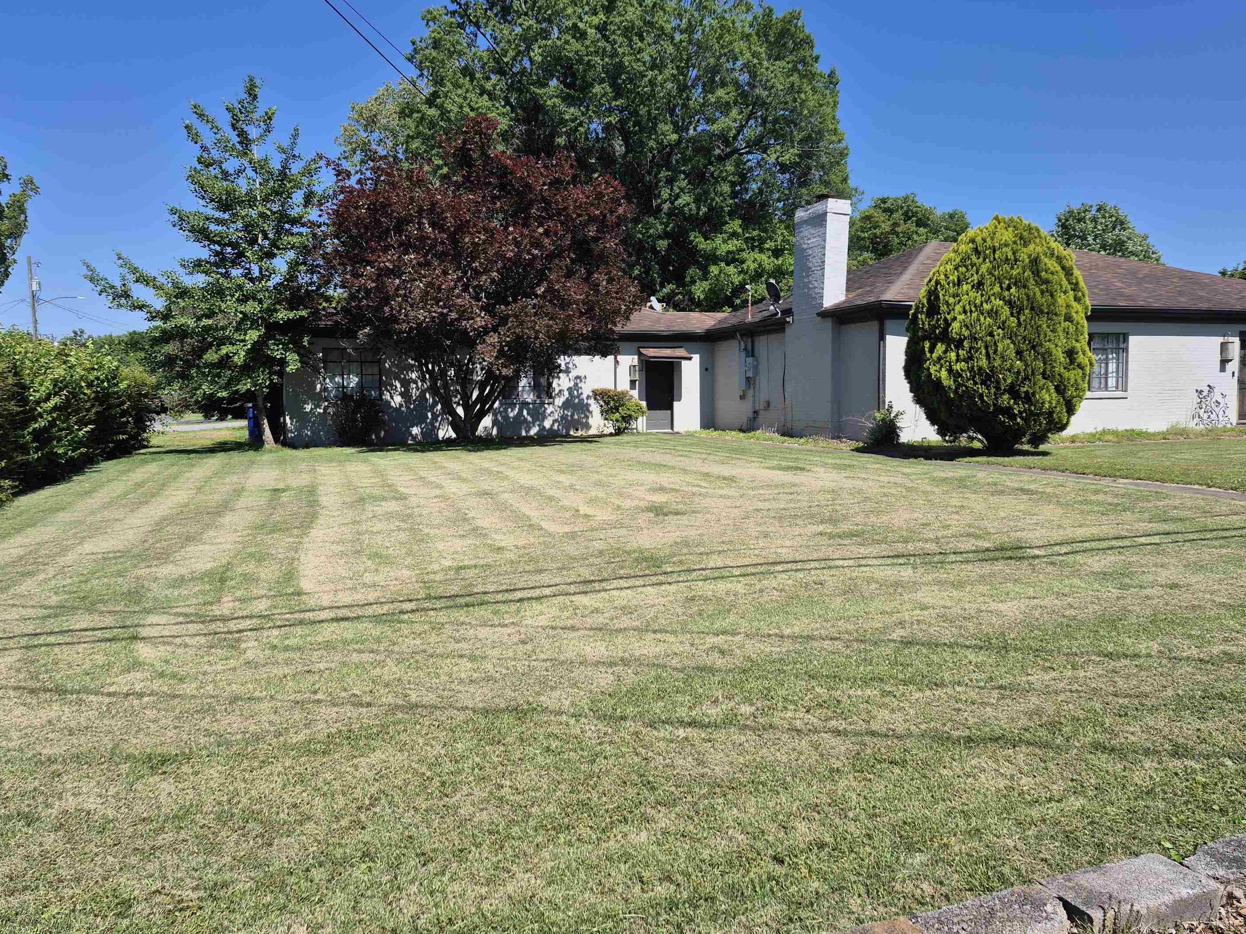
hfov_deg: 69.4
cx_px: 629
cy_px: 436
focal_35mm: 25
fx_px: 900
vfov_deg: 54.8
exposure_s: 1/2120
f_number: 1.8
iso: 25
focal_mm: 5.4
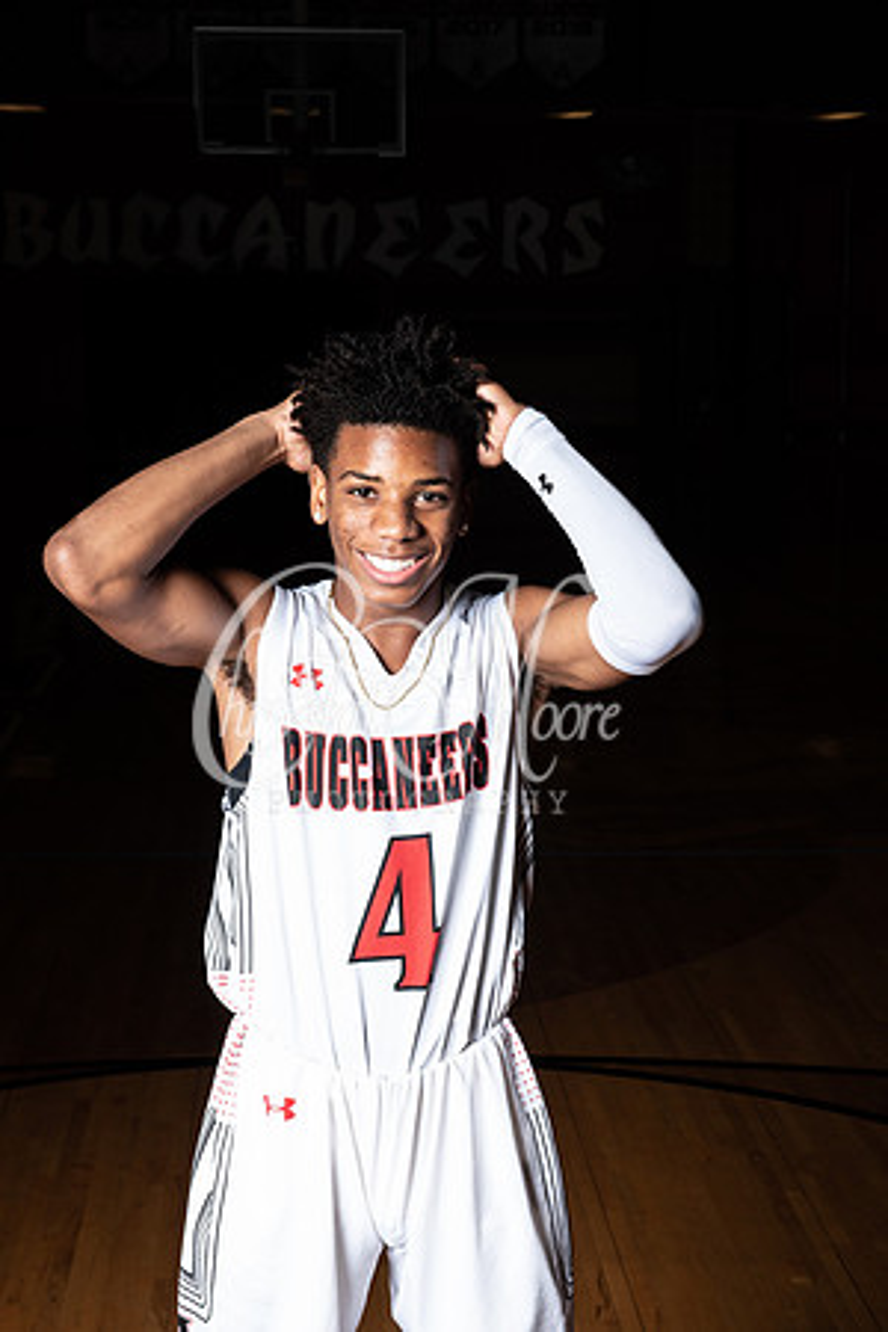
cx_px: 444
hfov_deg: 19.5
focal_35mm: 70
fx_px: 2590
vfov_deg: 28.8
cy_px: 666
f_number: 14
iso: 320
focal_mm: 70
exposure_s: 1/200
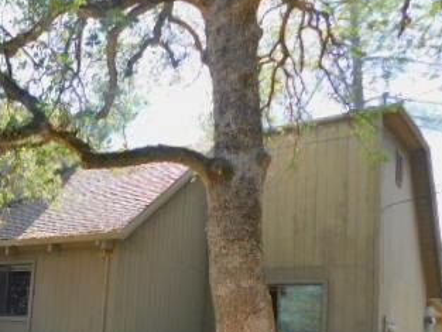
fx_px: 600
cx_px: 0
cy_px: 284
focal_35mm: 47
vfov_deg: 29.9
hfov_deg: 36.4
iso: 125
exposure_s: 1/200
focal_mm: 4
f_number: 3
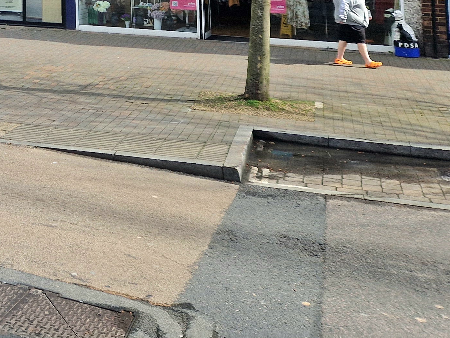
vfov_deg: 19.7
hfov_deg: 25.5
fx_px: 858
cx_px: -125
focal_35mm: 66
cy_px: -146
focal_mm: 5.4
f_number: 1.8
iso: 50
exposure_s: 1/1429
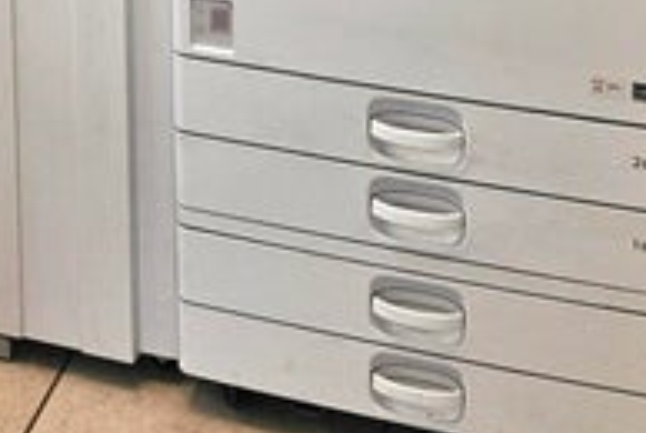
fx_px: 1887
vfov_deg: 11.3
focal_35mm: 105
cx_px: -48
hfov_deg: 18.7
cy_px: -546
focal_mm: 6.3
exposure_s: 1/208
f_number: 1.7
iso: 64
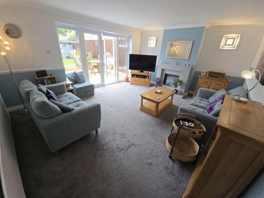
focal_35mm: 13
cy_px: 99
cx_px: 132
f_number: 2.2
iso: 64
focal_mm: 2.2
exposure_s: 1/100
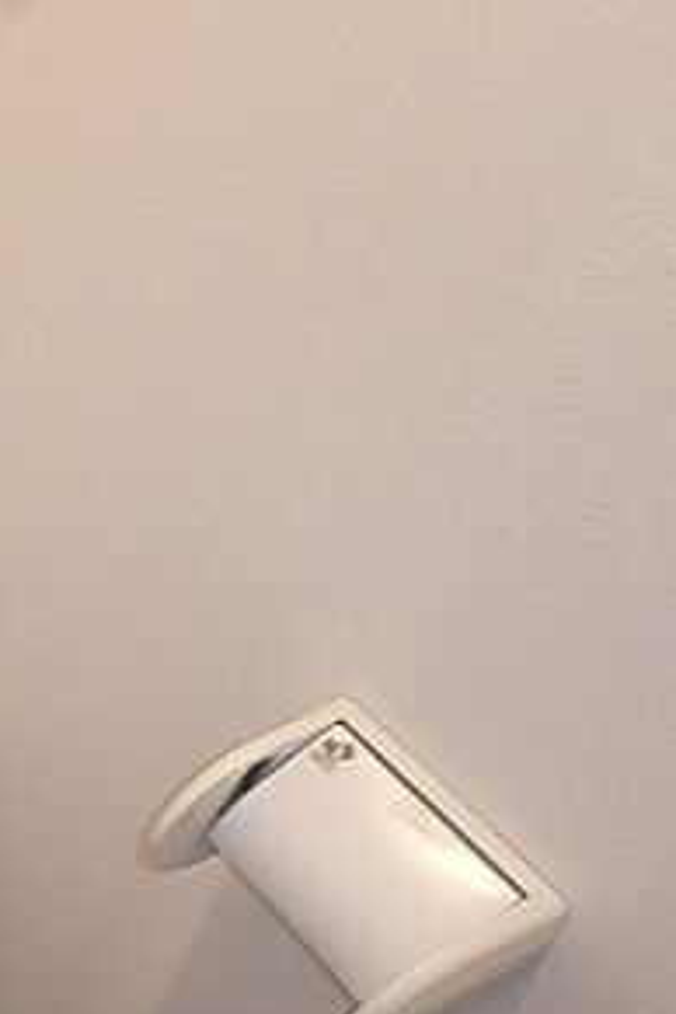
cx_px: -366
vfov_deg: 40.9
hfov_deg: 22.5
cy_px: 610
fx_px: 1352
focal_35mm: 48
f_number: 3.5
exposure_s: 1/30
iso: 400
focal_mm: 3.7
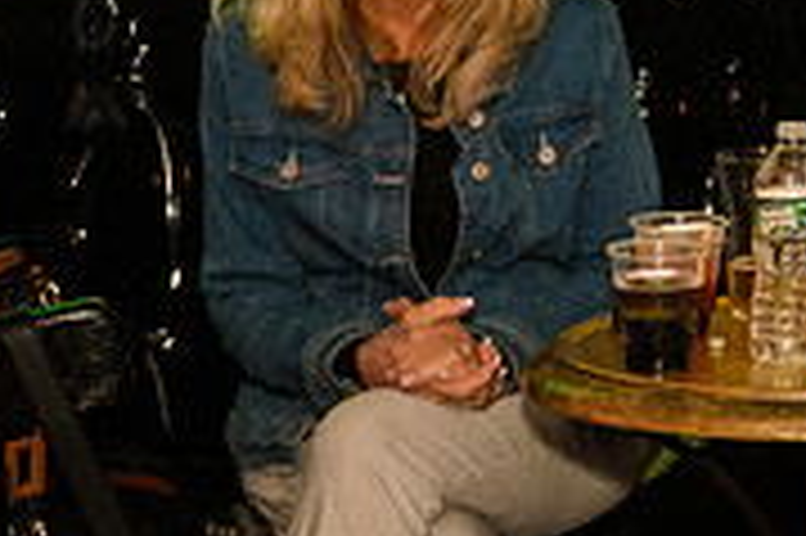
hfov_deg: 12.3
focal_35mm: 162
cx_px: 1096
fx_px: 3624
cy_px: -69
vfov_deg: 8.4
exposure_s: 1/250
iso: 8000
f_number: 3.2
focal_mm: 44
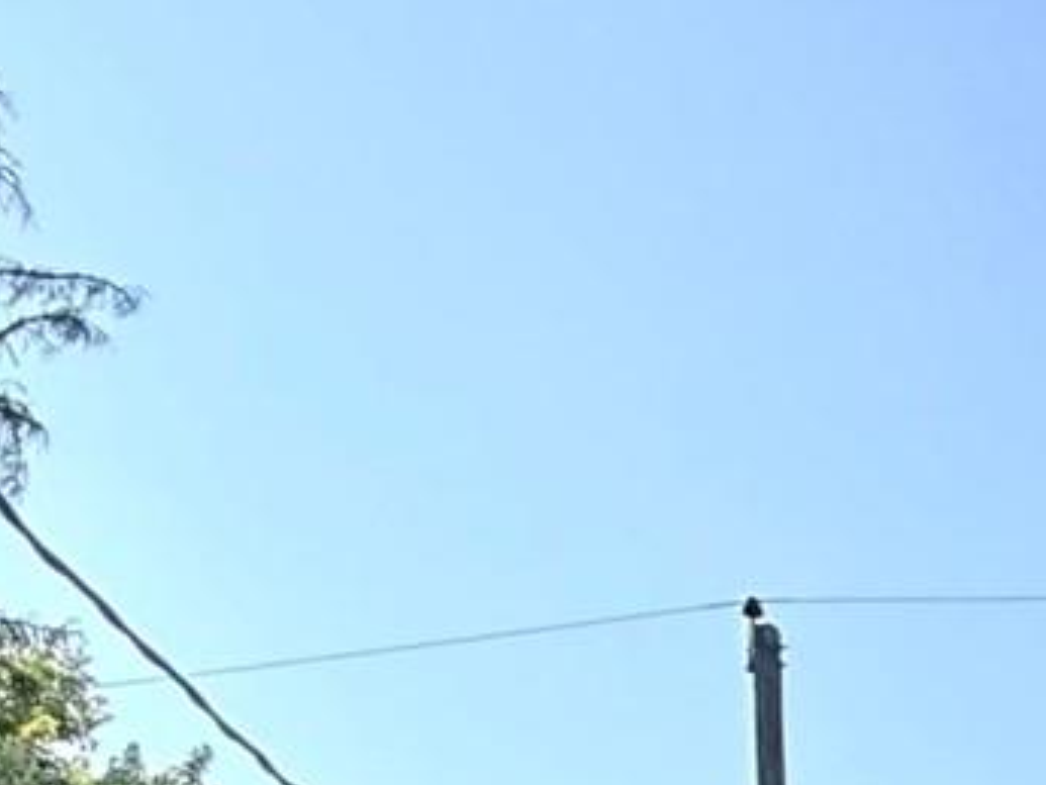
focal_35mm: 83
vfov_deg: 14.6
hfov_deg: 19.9
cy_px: 1594
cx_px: 1631
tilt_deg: +9.1
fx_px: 2509
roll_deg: -0.6
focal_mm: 2.22
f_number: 2.2
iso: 64
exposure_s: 1/554
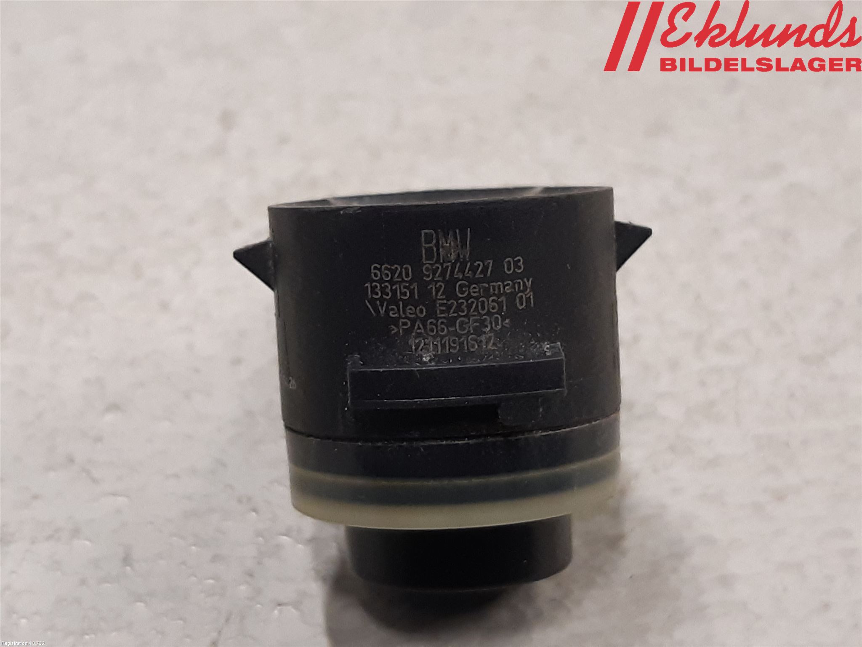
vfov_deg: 53.1
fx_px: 647
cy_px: 324
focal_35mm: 26
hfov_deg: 67.3
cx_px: 431
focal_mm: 3.93
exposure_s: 1/50
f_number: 1.7
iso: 160
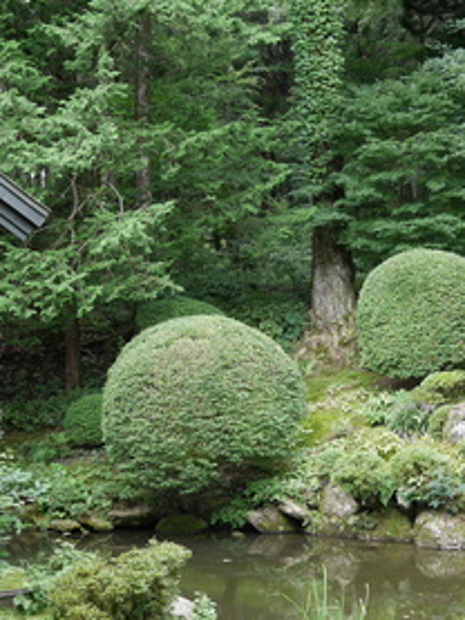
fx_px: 931
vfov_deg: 36.8
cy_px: 299
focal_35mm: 52
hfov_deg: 27.7
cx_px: 344
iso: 200
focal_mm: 12
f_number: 3.5
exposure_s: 1/80
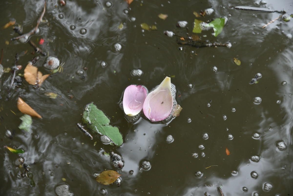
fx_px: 635
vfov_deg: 17.5
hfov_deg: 26.0
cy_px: 98
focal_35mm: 78
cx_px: 146
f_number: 5.6
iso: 100
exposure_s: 1/20
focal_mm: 78
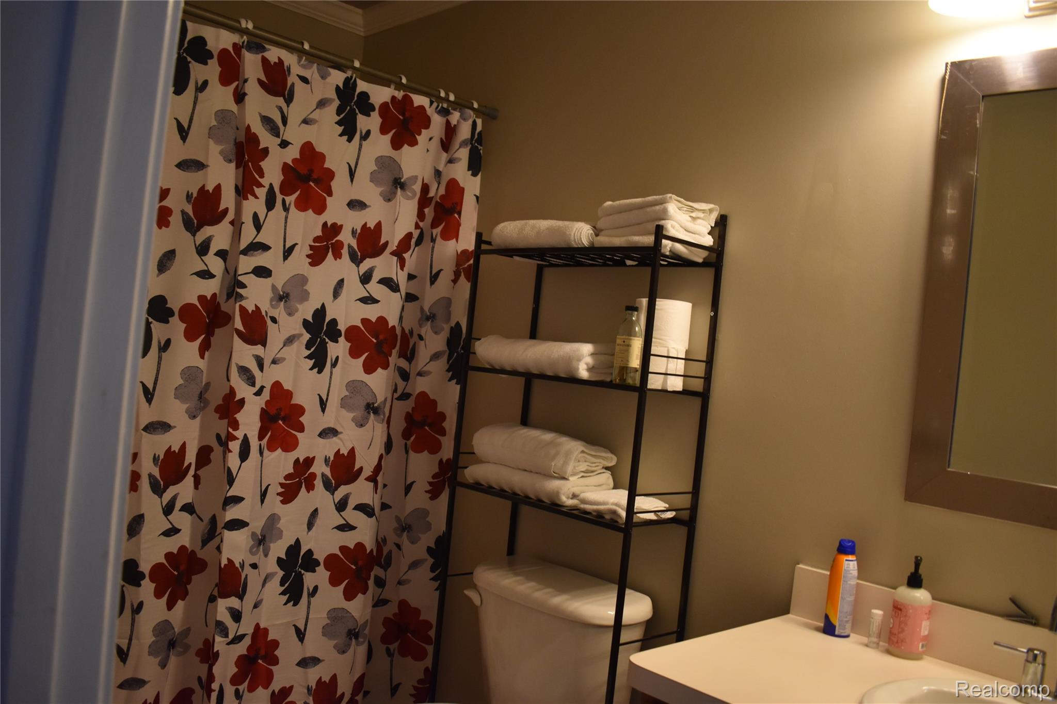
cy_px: 352
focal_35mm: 30
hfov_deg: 61.9
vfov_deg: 43.6
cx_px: 528
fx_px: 881
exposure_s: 1/125
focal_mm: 20
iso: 1000
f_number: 3.5
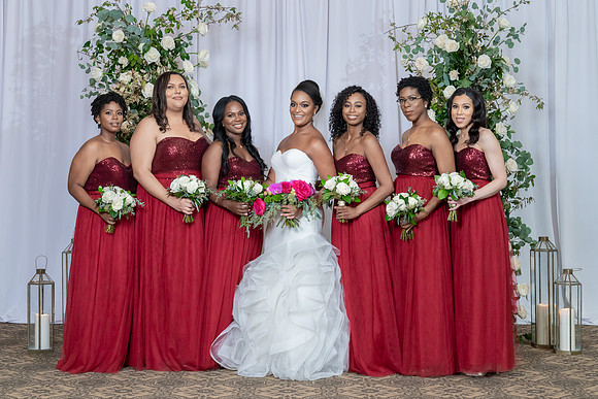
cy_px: 192
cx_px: 293
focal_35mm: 58
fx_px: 957
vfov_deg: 23.6
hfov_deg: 34.7
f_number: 5.6
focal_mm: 52
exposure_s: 1/200
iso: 2000
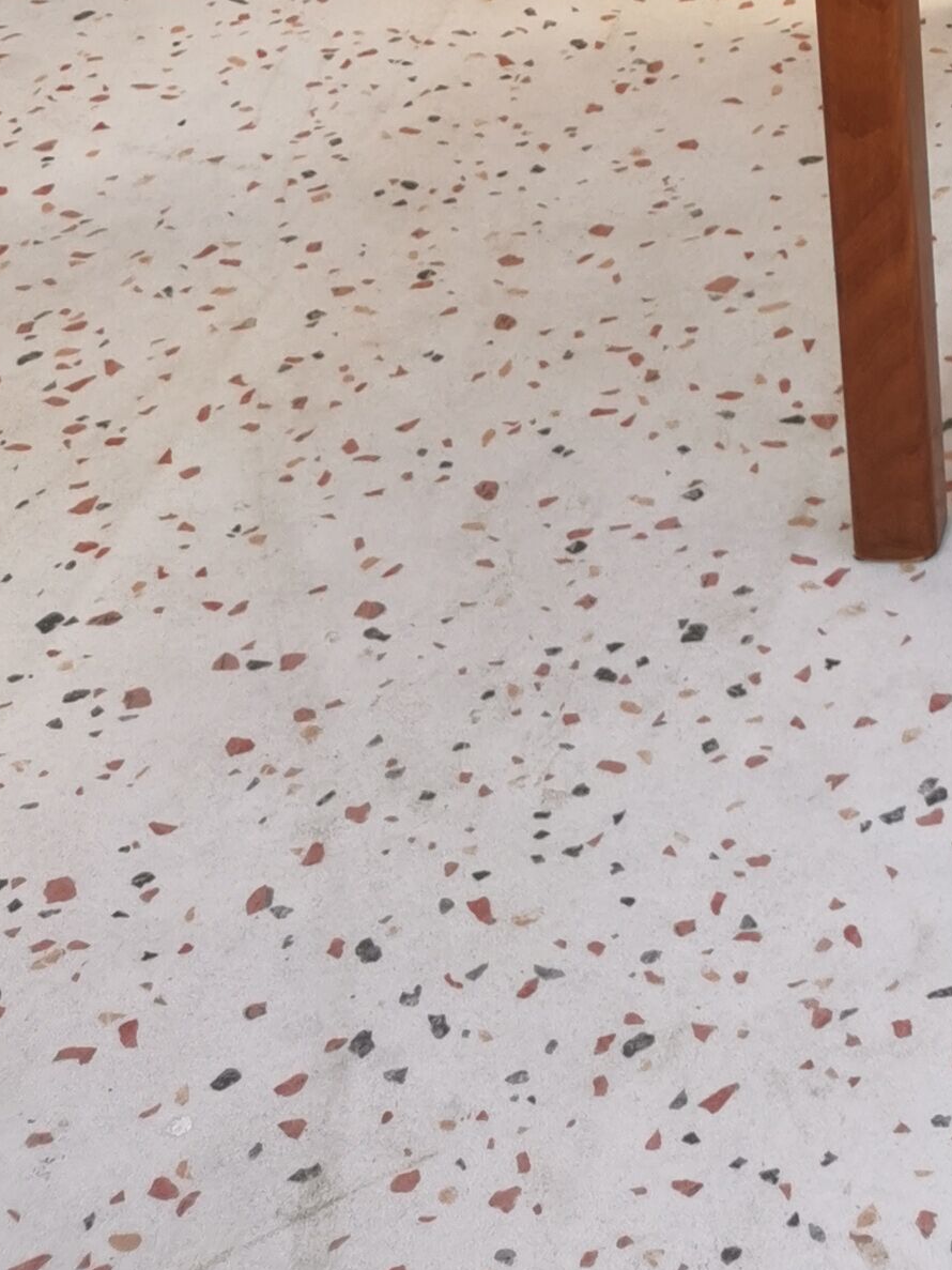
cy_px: -402
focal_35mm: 83
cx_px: 1258
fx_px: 3044
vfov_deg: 21.3
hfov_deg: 16.7
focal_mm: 5.58
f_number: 1.8
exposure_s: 1/60
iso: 50
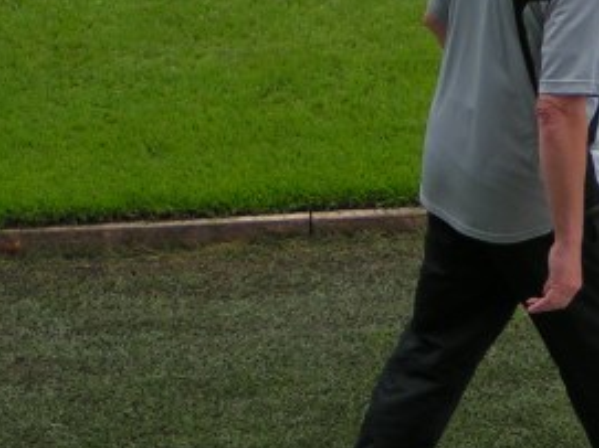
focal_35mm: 292
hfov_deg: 6.8
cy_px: 181
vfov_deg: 5.1
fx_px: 5051
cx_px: 586
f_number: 3.5
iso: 50
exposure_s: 1/320
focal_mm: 15.2
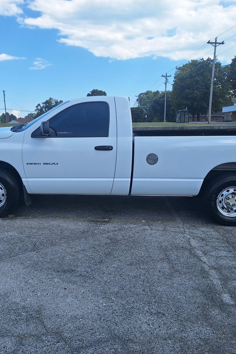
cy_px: 177
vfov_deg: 58.7
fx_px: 315
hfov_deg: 41.1
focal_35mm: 32
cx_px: 109
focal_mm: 5.54
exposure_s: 1/2488
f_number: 1.8
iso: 40
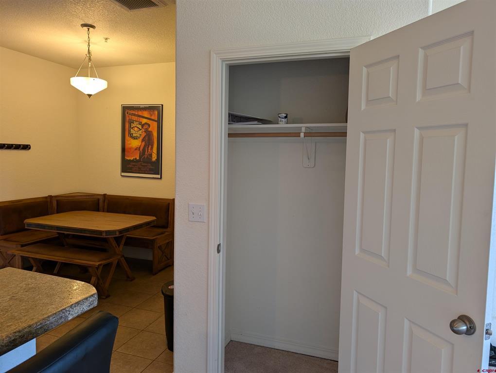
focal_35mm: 24
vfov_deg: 56.9
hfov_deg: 71.5
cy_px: 186
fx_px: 344
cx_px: 248
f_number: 1.68
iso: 36
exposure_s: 1/30
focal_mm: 6.9
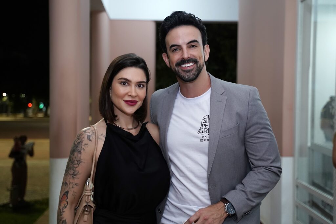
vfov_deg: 28.1
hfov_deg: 41.1
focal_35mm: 48
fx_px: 448
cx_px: 168
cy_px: 112
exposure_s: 1/160
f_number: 2.8
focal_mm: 48
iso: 3200
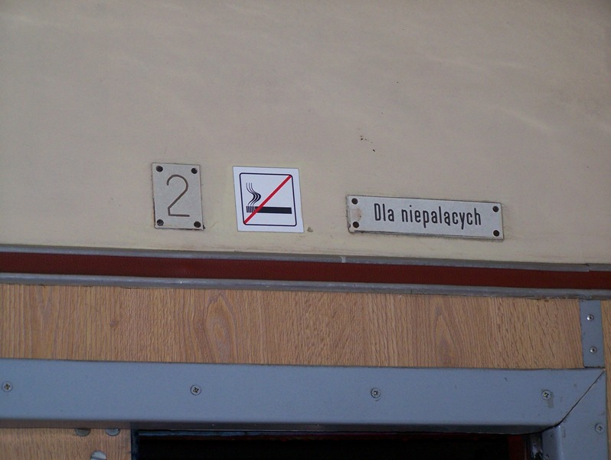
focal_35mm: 117
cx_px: 306
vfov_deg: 12.7
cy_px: 230
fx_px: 2067
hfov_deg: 16.8
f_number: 3.2
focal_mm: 19.4
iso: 160
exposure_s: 1/100
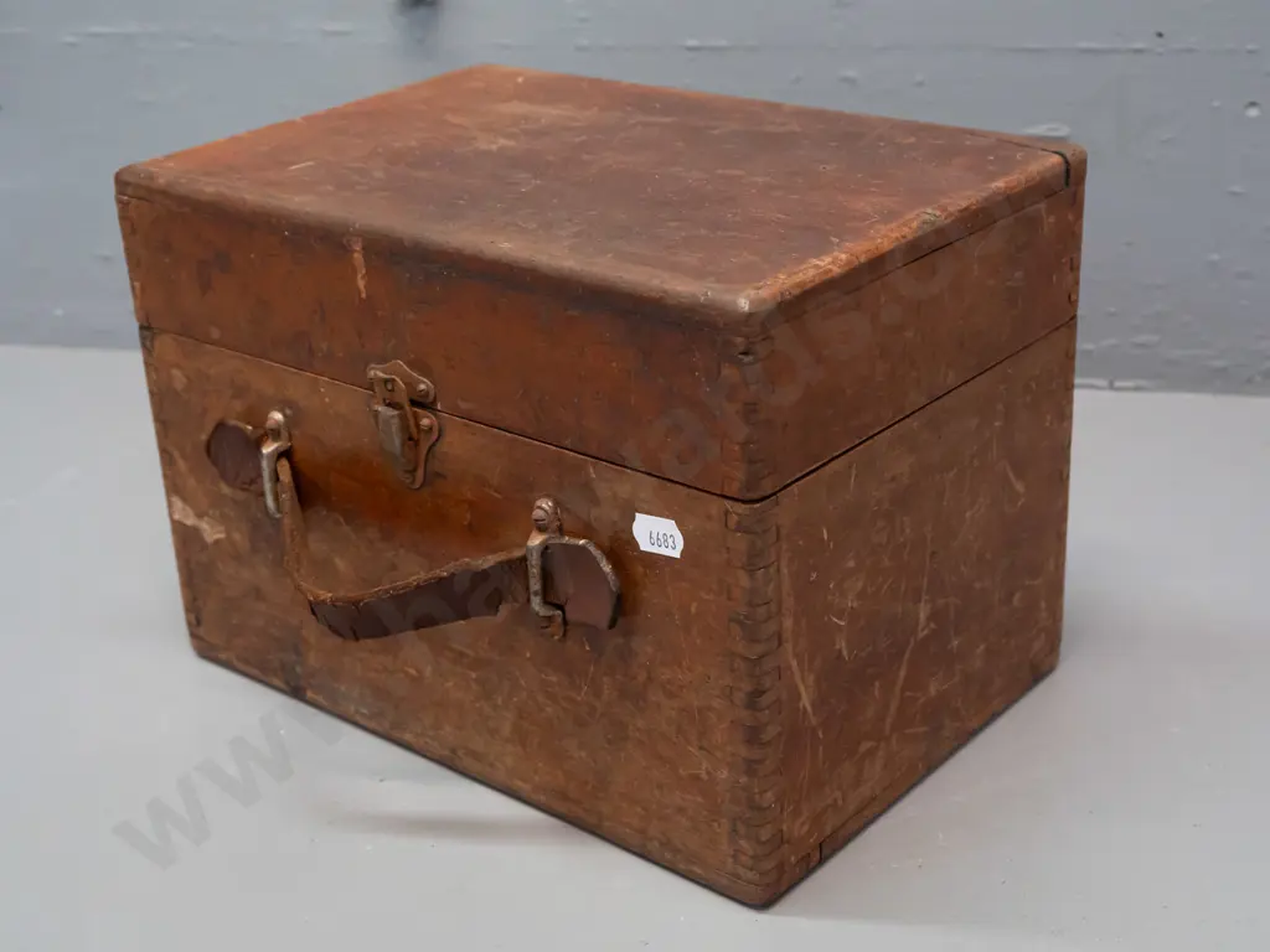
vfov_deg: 29.1
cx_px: 635
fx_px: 1834
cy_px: 476
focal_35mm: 50
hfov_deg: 38.2
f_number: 5.6
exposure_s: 1/100
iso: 3200
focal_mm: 25
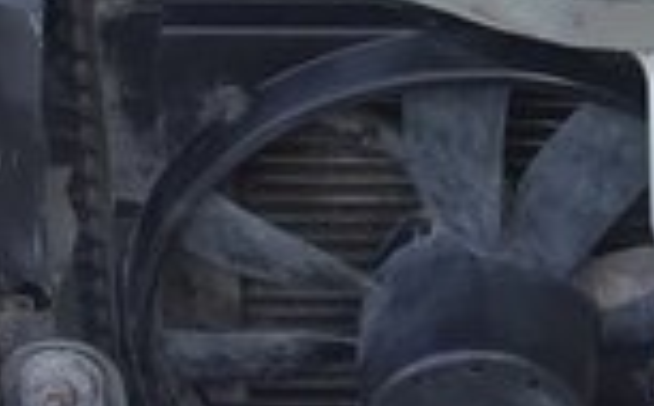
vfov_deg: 9.1
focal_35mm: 133
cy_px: -468
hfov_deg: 15.3
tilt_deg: -31.4
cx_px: 752
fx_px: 2366
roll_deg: -1.9
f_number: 2.2
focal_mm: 4.15
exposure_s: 1/100
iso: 32
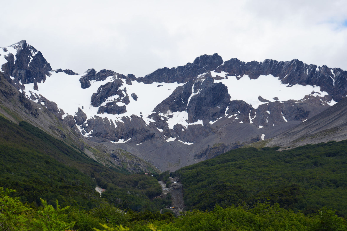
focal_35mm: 105
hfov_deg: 19.5
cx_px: 174
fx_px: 1012
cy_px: 116
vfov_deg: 13.0
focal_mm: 105
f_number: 8
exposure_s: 1/250
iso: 100
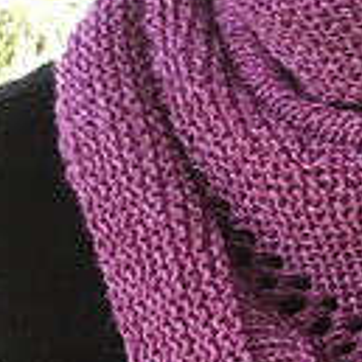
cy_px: 494
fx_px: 1609
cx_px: 480
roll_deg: -0.5
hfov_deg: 12.4
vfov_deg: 12.4
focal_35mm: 136
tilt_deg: -15.9
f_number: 2.4
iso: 32
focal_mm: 3.3
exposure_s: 1/33
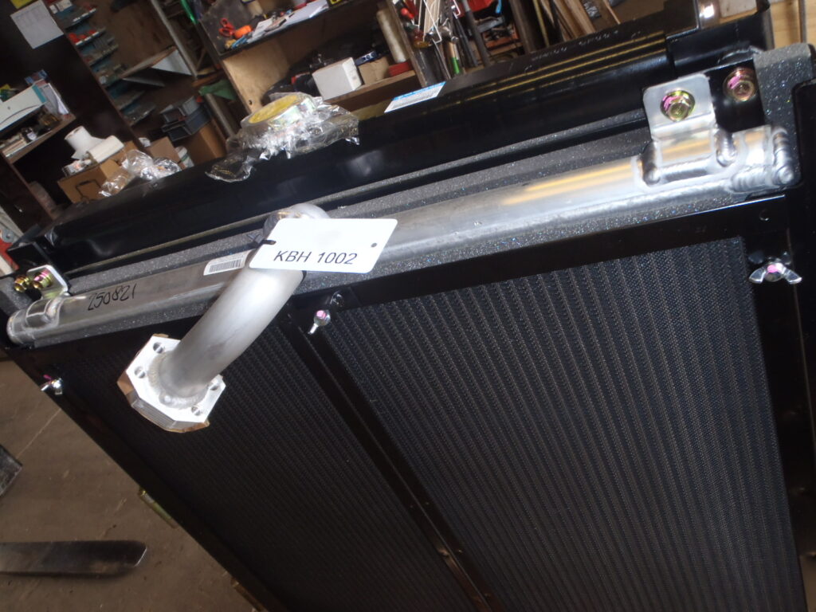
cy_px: 306
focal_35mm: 28
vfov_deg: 49.7
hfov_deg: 63.4
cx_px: 408
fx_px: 660
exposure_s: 1/30
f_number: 3.5
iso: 100
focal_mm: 5
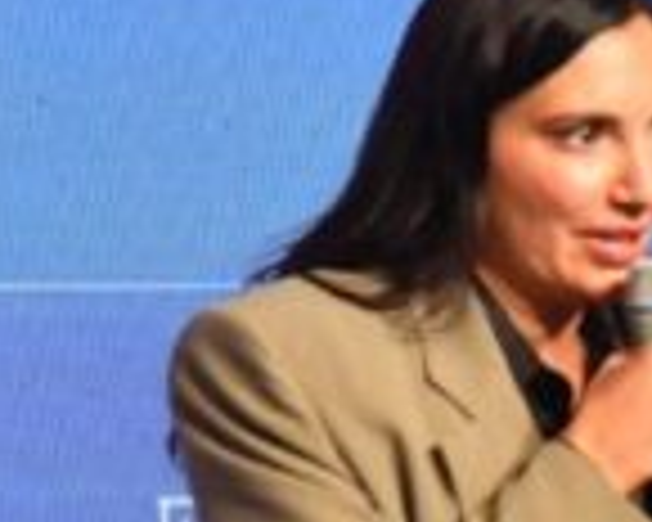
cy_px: 572
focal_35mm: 697
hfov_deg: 2.8
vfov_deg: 2.2
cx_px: 1052
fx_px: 13450
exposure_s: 1/160
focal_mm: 120
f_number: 5
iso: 2000
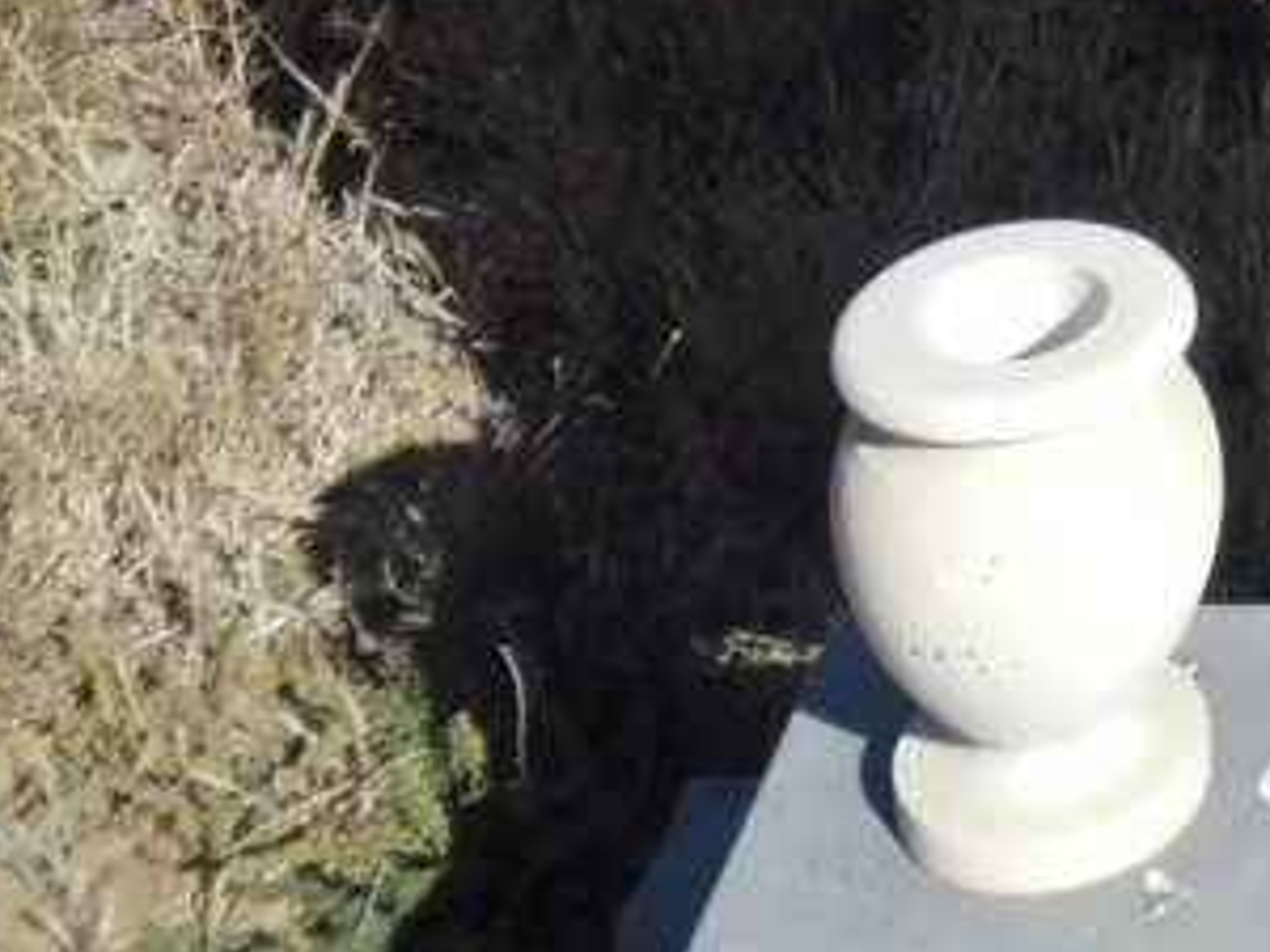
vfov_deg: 12.2
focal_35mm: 108
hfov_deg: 15.6
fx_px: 3962
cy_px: -927
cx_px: 2282
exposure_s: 1/980
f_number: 3.5
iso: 80
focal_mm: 4.9
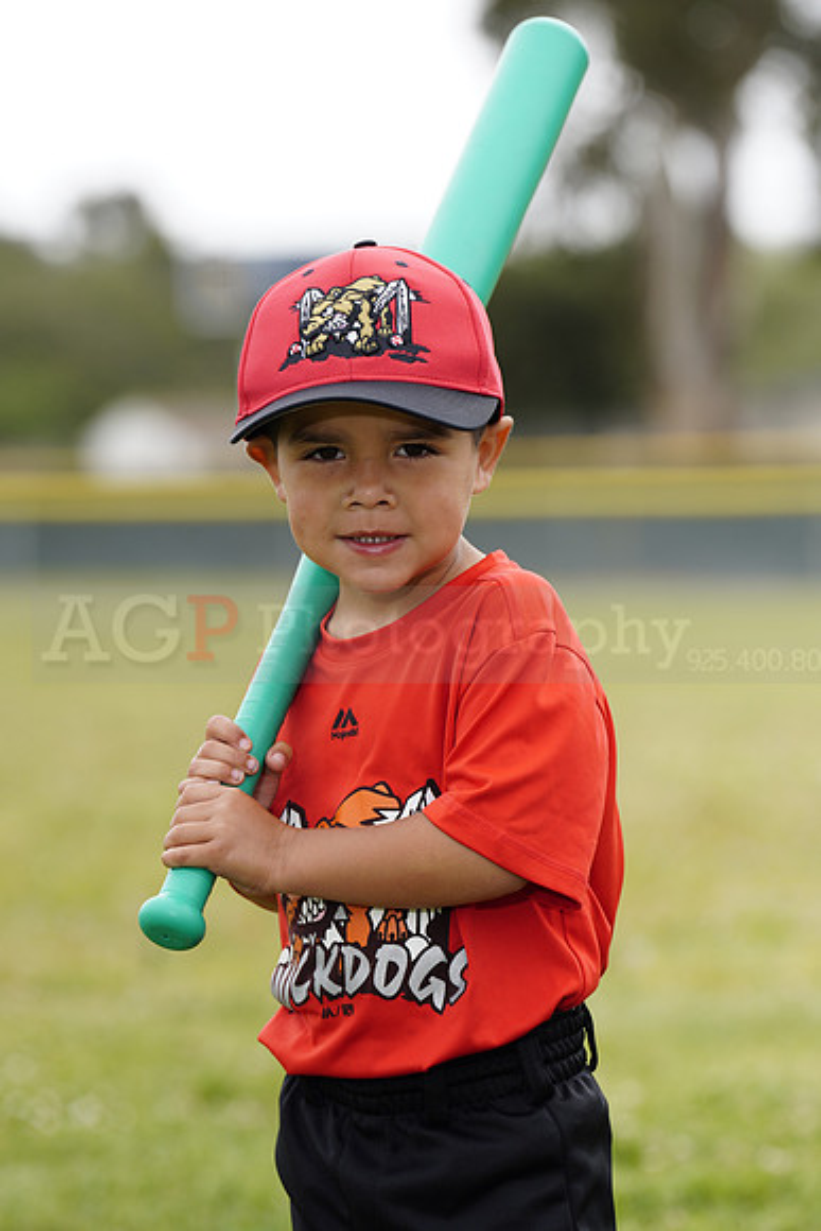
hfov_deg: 6.9
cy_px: 616
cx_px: 410
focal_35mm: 200
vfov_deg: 10.3
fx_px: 6837
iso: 100
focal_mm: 200
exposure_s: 1/250
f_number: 5.6
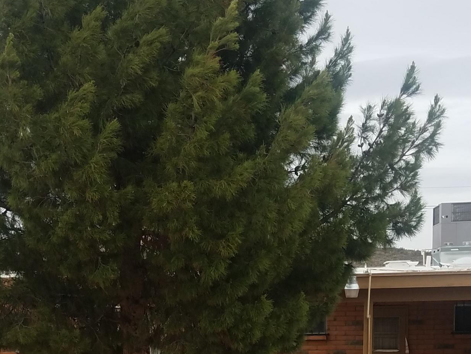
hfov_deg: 30.7
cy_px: 378
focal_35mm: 63
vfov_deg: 22.2
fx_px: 857
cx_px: 225
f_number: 1.7
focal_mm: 4.2
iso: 40
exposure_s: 1/984
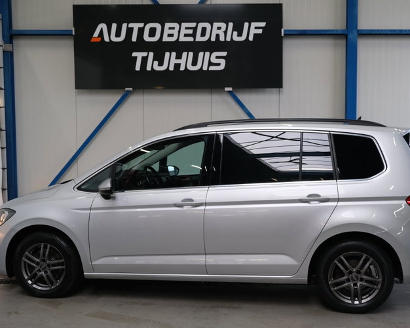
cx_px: 223
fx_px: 498
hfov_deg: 44.7
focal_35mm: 41
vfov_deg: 36.5
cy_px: 165
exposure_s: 1/100
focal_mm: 24.3
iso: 320
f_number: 3.6
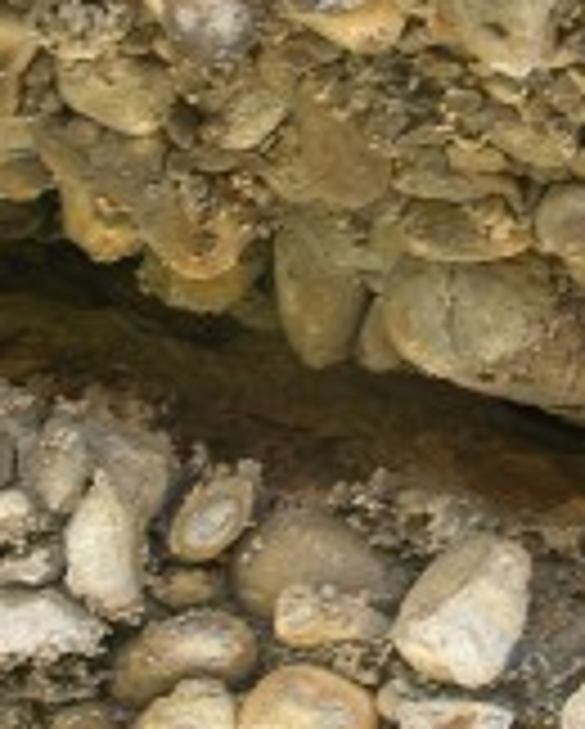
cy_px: 270
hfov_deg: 9.5
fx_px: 3499
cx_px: 504
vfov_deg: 11.9
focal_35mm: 162
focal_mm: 8.9
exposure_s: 1/74.1
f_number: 3.5
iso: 50
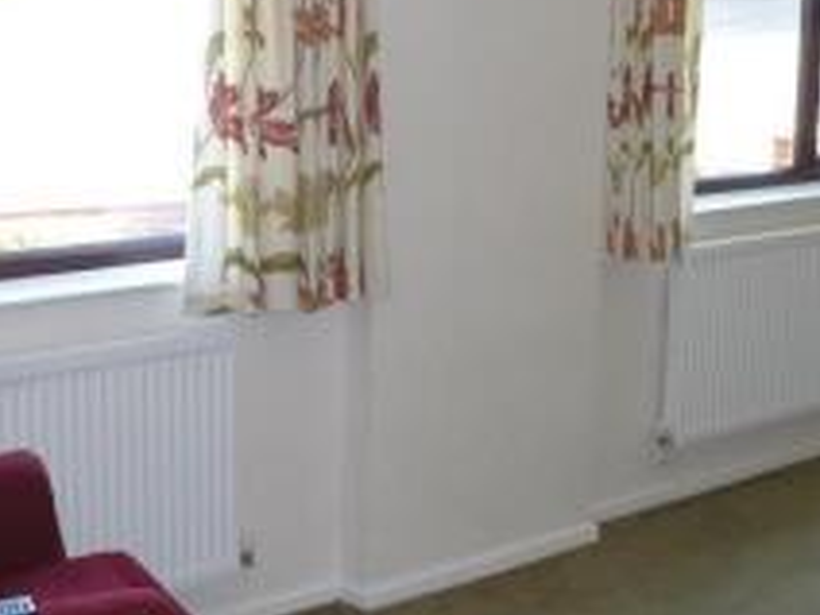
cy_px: 288
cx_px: 497
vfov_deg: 22.3
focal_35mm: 66
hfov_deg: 29.3
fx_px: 1563
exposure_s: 1/80
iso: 200
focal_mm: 4.3
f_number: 3.3
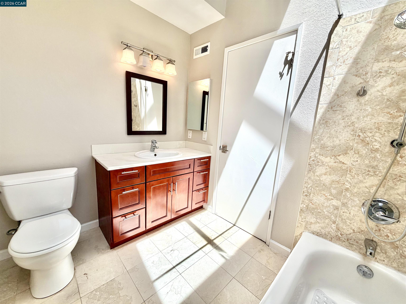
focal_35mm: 14
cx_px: 203
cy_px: 152
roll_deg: -3.0
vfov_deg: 85.7
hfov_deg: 102.1
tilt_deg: -10.5
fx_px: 164
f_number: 2.2
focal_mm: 2.22
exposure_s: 1/400
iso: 50
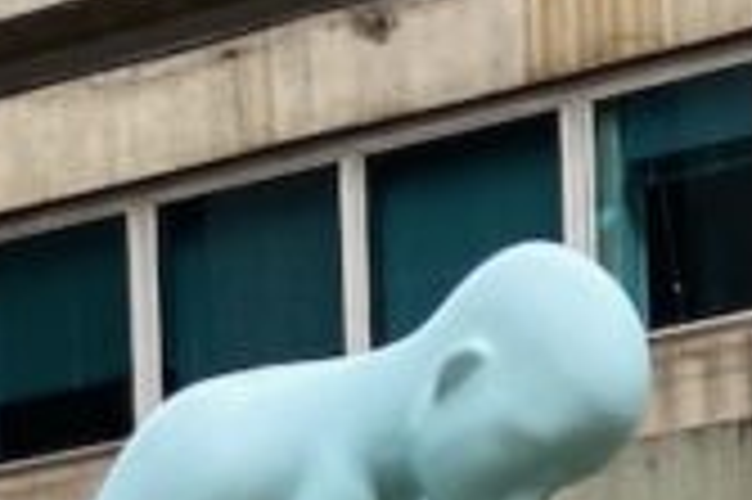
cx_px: 464
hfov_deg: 11.5
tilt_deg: -2.2
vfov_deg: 6.7
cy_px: 1671
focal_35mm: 179
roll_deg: +1.7
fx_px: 3735
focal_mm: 3.99
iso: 20
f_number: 1.8
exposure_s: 1/202
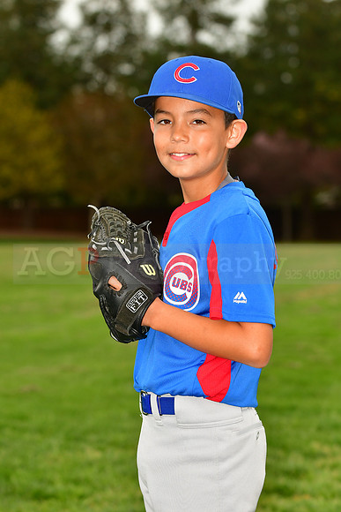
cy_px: 256
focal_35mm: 147
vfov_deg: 14.0
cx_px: 170
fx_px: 2087
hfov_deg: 9.3
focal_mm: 98
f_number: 5
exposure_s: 1/1000
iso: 400
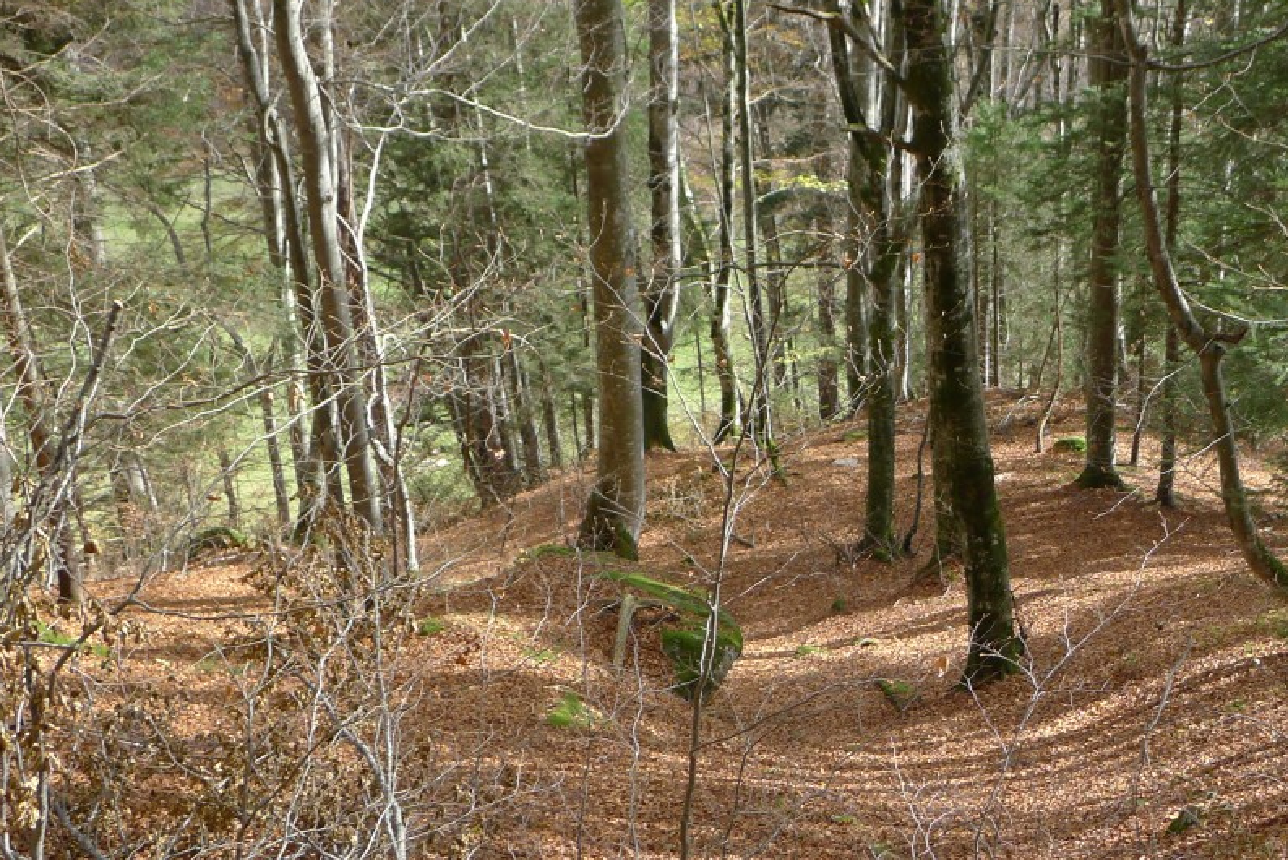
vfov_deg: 19.2
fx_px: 2541
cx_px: 940
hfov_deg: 28.1
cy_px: 522
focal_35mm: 71
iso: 80
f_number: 2.8
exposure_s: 1/160
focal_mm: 10
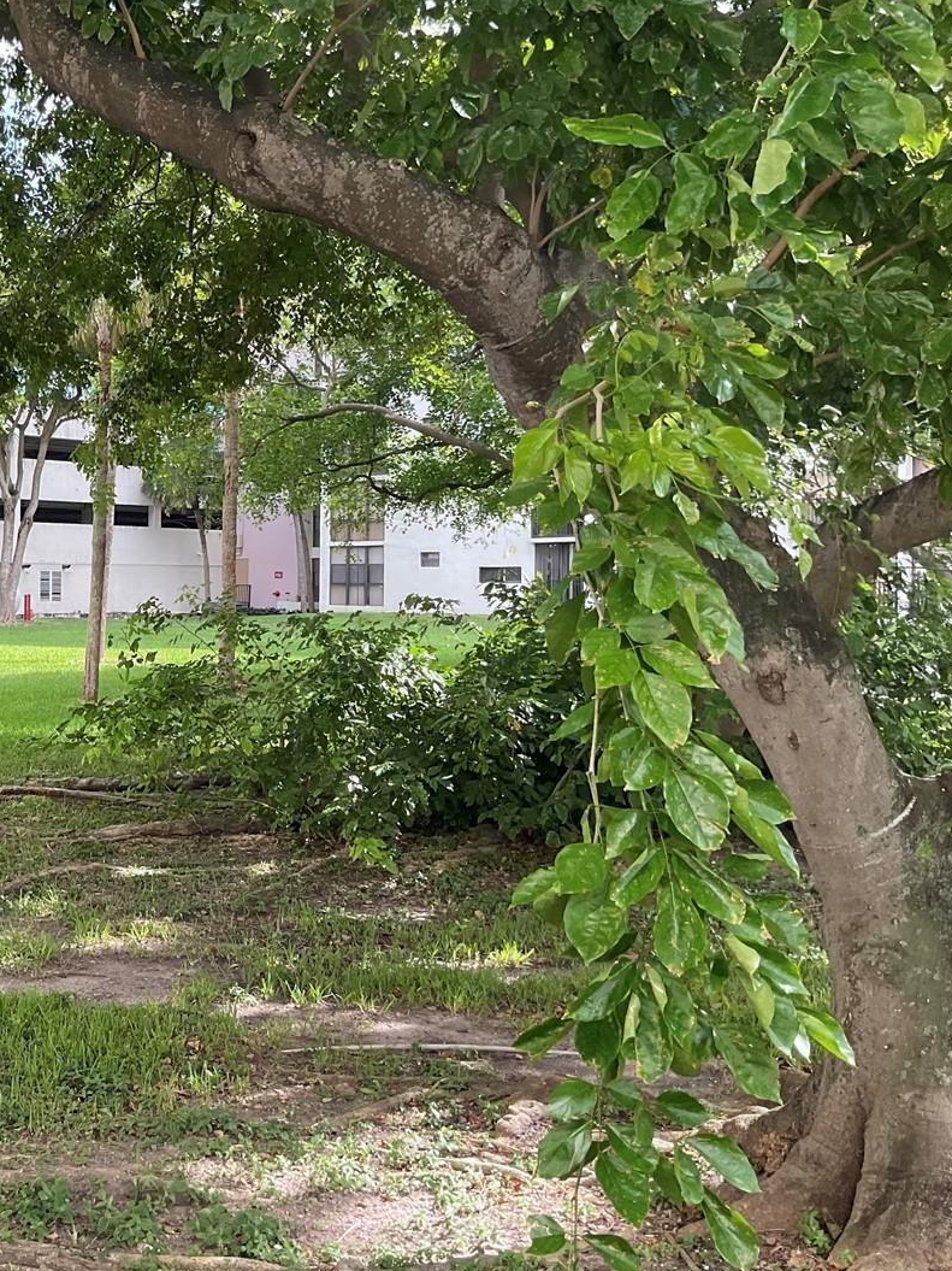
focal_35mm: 44
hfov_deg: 30.7
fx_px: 1614
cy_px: 583
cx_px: 17
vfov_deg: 42.9
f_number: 1.8
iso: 16
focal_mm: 3
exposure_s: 1/223
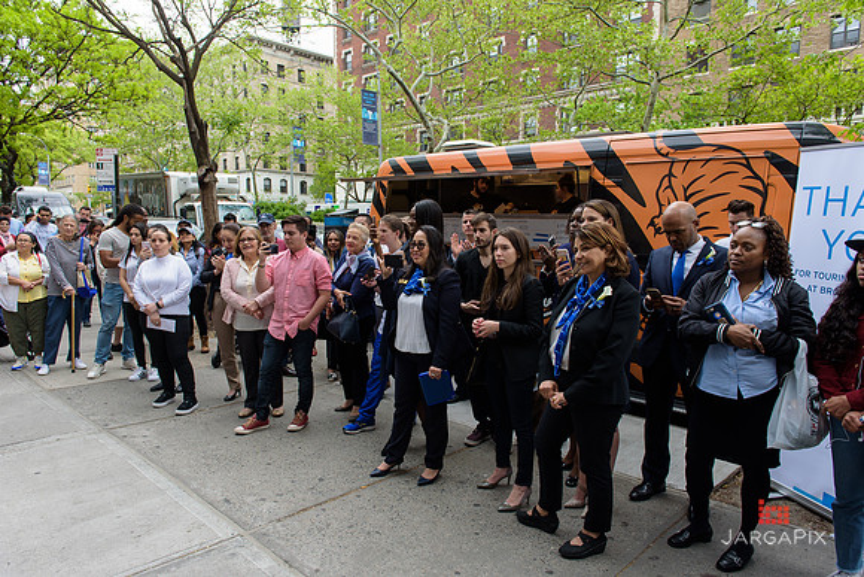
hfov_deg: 73.7
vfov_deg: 53.2
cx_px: 432
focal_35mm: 24
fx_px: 576
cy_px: 288
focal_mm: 24
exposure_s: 1/250
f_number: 5
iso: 200
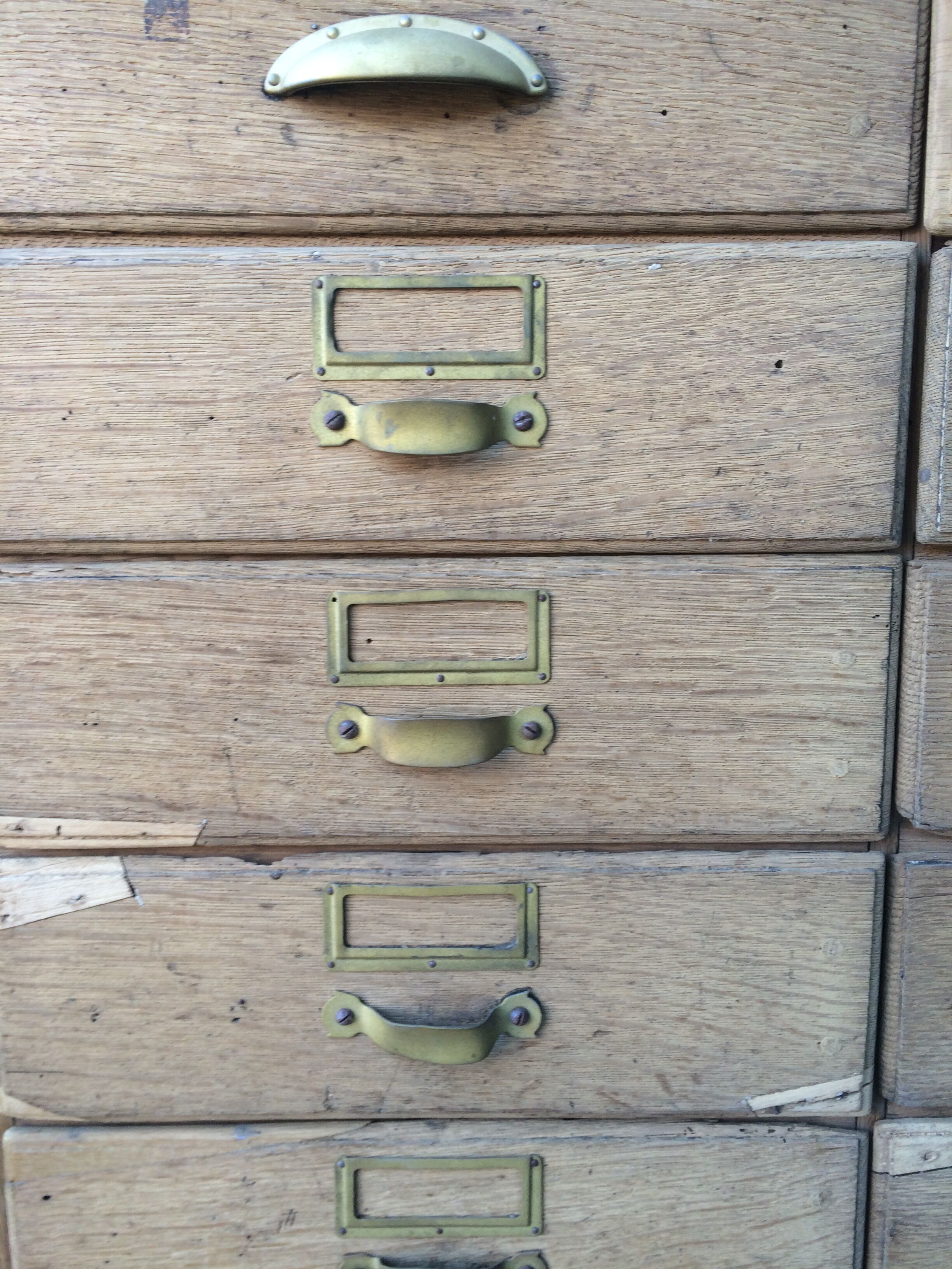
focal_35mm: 29
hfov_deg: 48.2
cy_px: 634
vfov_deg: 61.7
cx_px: 476
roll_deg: +1.0
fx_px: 1063
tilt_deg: -9.7
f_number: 2.2
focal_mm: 4.15
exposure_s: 1/50
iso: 50
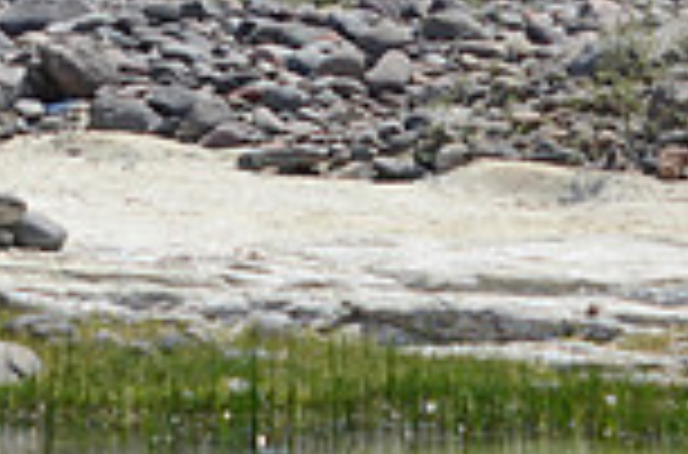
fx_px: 7583
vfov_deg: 3.4
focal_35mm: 398
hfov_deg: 5.2
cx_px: 238
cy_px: -400
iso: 125
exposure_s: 1/1250
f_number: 4
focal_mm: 70
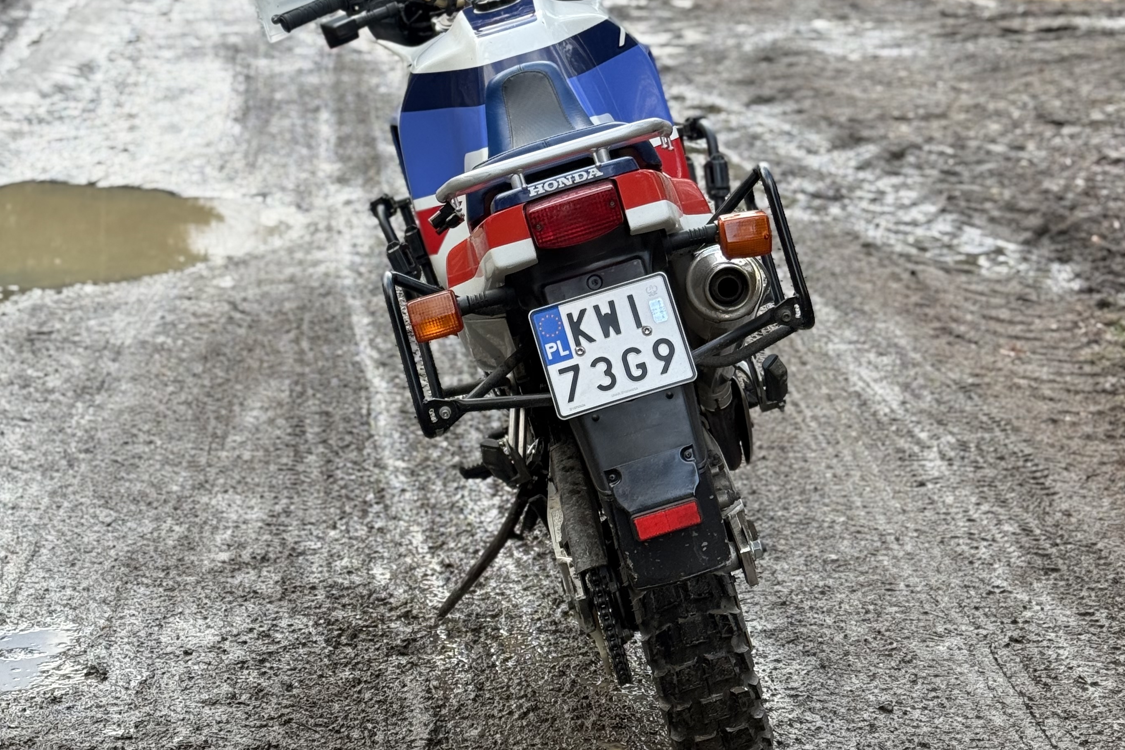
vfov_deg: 18.1
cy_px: 74
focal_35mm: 74
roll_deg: -2.3
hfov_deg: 27.3
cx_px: 515
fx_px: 2312
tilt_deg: -6.0
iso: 80
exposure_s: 1/289
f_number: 1.78
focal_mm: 6.76
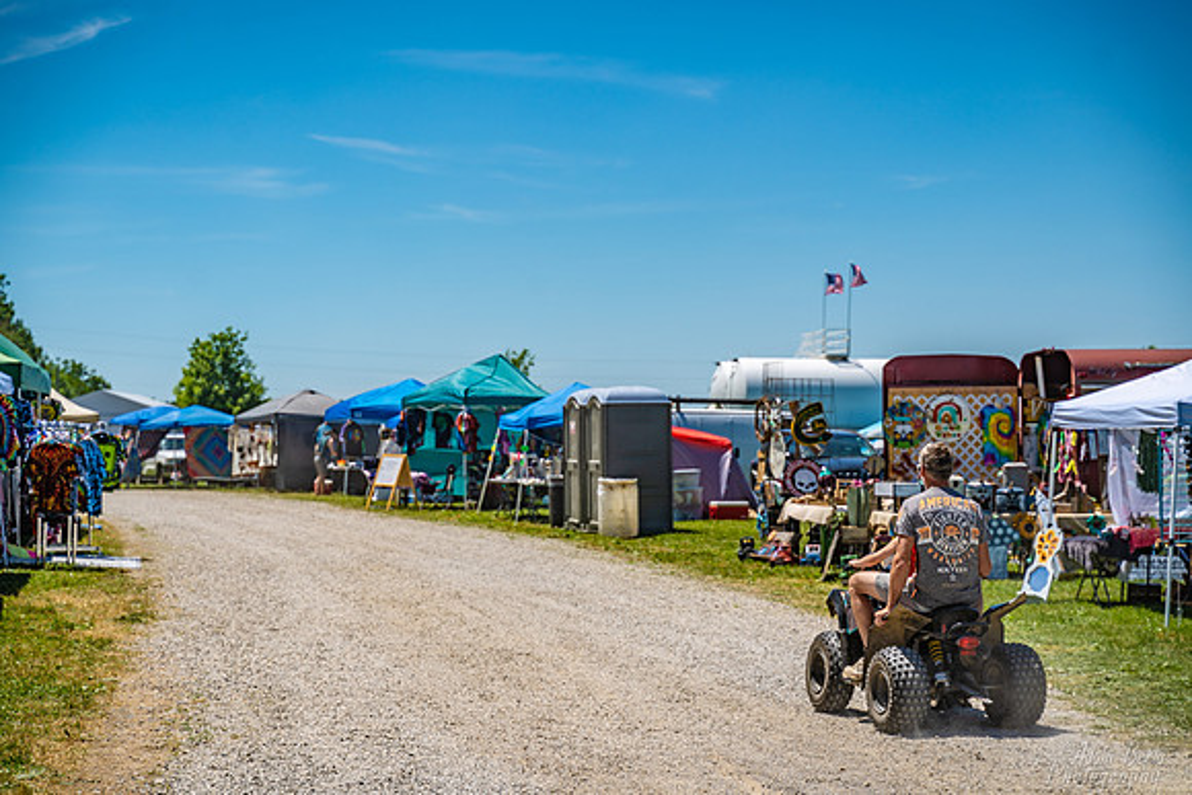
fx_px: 2484
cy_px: 398
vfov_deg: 18.2
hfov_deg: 27.0
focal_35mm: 75
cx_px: 596
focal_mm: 75
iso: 100
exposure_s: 1/1600
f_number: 5
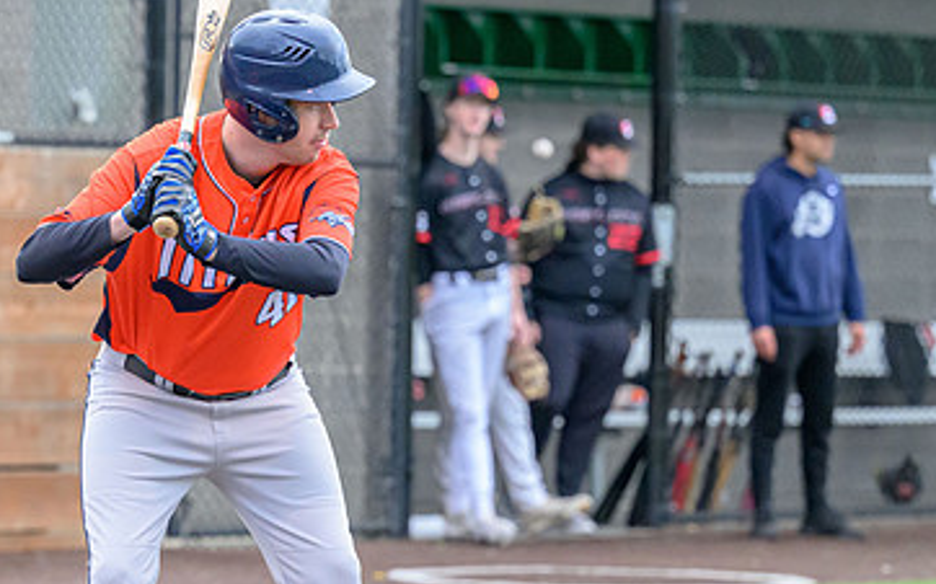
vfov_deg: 5.1
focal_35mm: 256
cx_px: 103
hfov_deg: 8.2
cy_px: 485
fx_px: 6528
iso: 4500
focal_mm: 110
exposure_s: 1/2000
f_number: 3.2
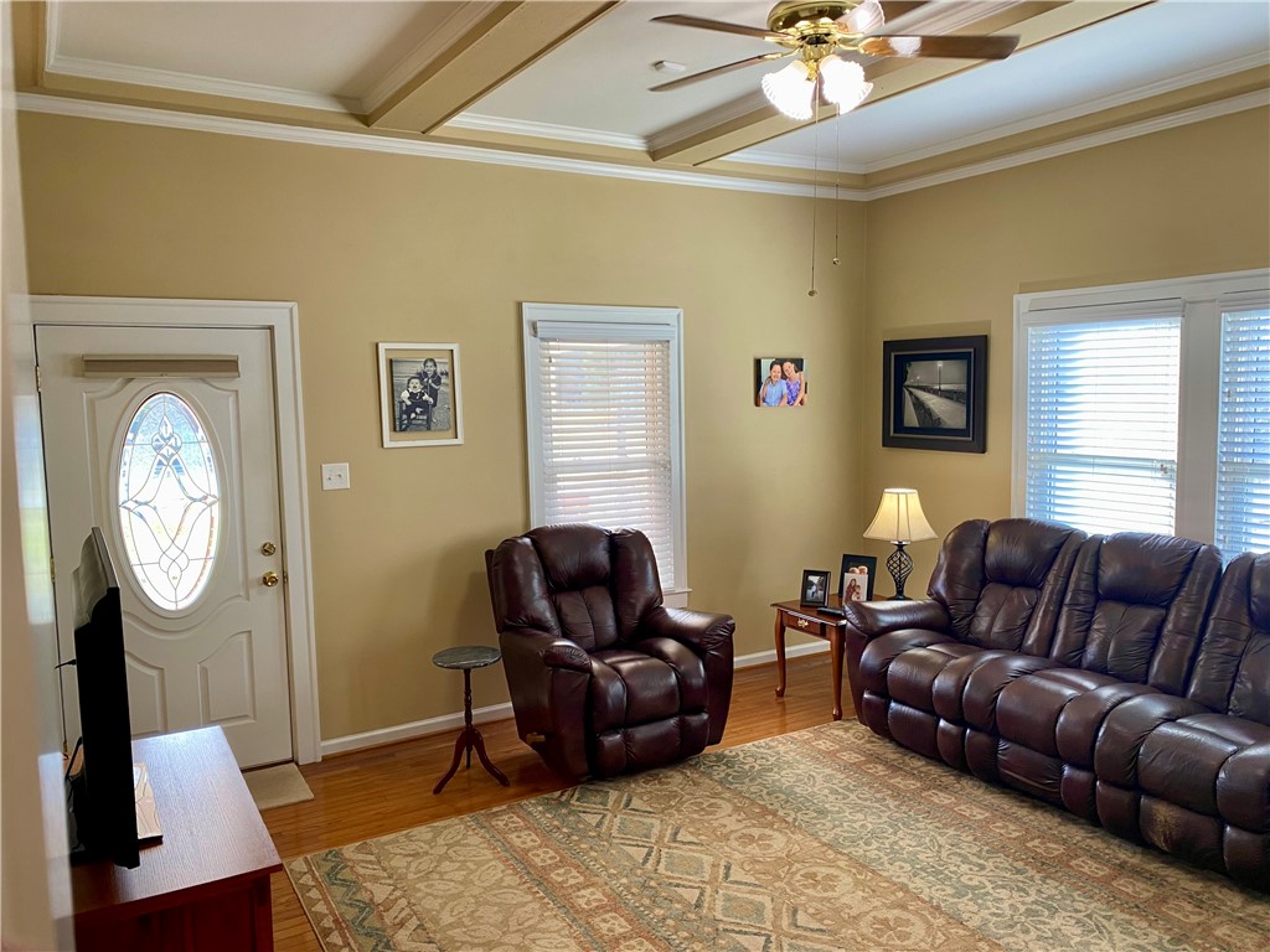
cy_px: 476
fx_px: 954
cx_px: 635
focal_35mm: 26
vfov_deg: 53.1
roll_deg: +0.4
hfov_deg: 67.3
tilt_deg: -6.5
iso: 80
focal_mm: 4.25
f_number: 1.8
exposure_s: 1/60
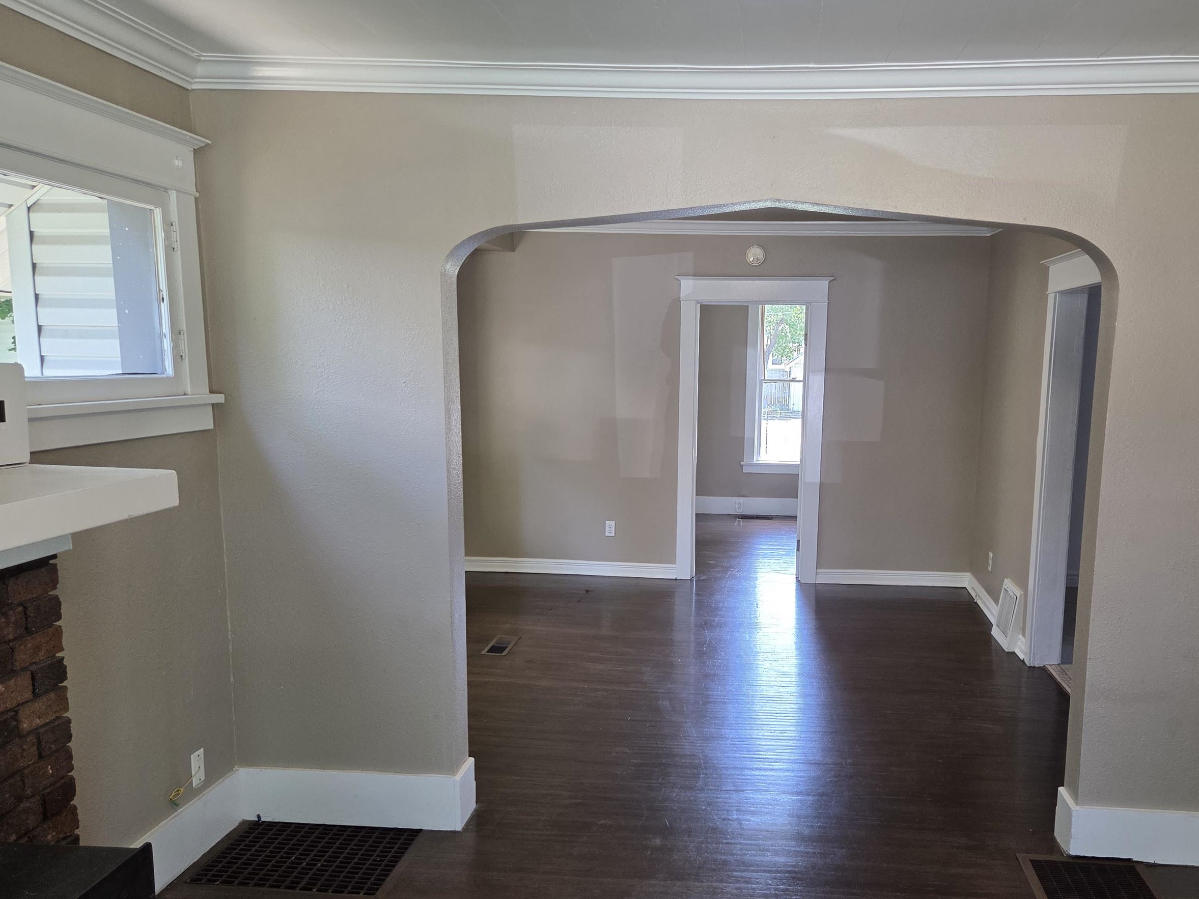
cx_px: 700
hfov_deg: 59.6
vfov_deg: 46.5
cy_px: 542
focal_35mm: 30
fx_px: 1039
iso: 200
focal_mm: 5.4
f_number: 1.8
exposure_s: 1/120
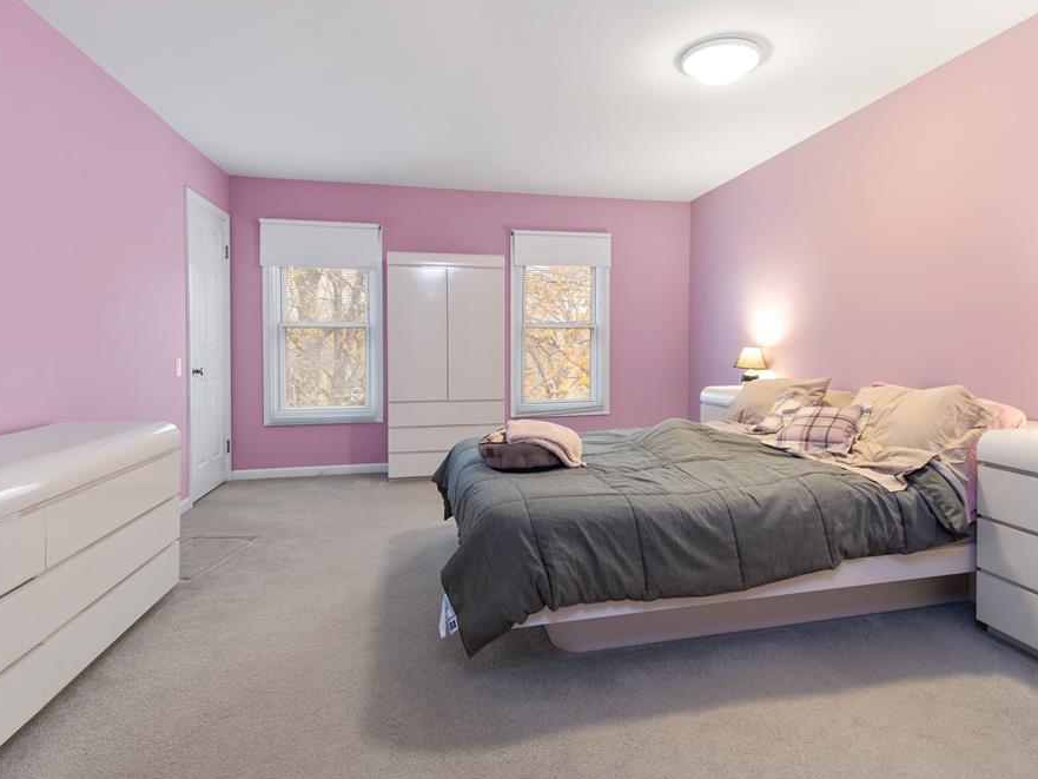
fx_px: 570
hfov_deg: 84.2
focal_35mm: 19
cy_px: 393
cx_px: 587
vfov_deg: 68.7
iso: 320
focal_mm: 17
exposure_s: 1/1.67
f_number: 9
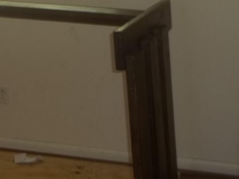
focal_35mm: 101
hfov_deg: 18.6
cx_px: -34
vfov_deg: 14.3
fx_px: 697
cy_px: -21
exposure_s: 1/30
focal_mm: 5.9
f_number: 3.3
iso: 64
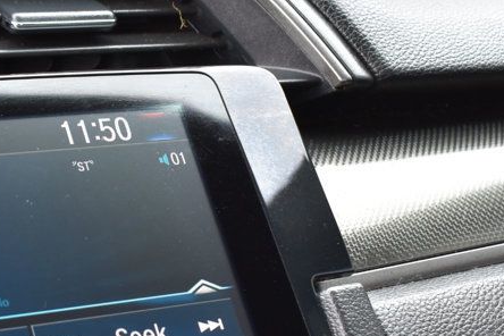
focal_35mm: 90
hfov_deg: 21.7
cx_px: -17
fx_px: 1260
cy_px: 277
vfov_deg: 15.1
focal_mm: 26
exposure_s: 1/50
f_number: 8
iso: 400
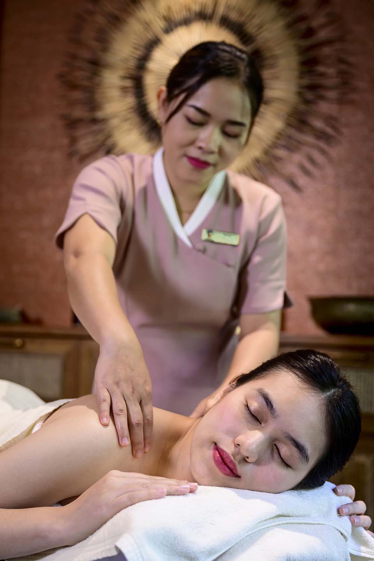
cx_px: 187
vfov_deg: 38.9
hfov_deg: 26.5
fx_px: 795
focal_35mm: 51
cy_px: 280
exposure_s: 1/200
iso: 1000
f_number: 3.2
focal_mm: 51
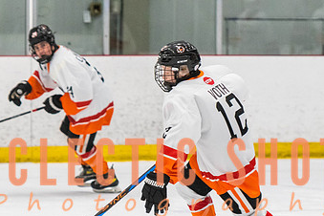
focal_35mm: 342
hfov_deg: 6.0
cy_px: 187
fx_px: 3078
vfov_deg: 4.0
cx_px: 218
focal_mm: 120
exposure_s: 1/640
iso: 1250
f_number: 2.8
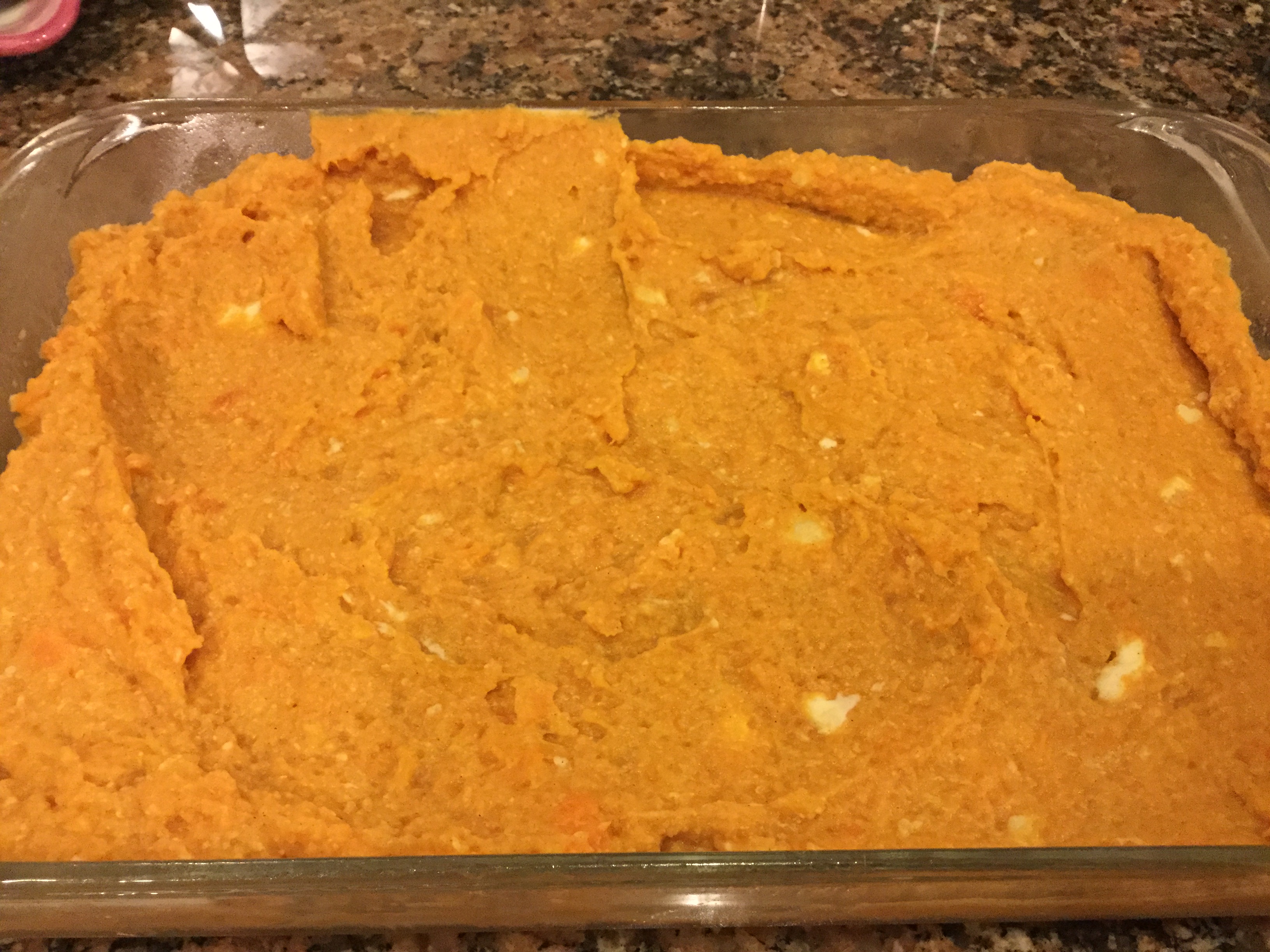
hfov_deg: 58.4
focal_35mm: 31
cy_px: 476
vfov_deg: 45.4
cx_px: 635
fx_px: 1137
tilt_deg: -51.7
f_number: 2.4
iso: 200
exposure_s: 1/20
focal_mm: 3.3
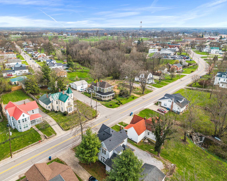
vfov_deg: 54.9
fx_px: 175
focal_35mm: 26
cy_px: 92
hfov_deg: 65.9
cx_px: 105
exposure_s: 1/3200
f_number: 1.8
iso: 210
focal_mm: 8.67
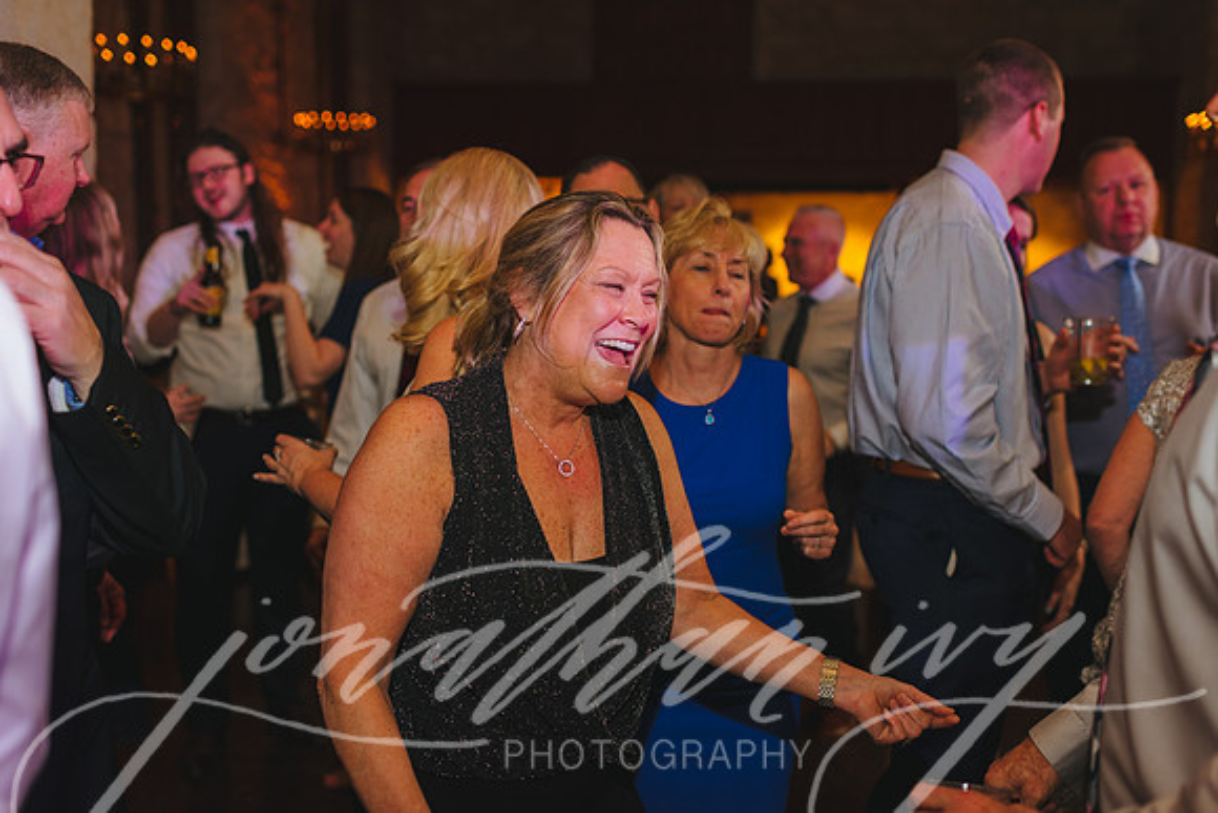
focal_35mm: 35
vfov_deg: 37.9
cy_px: 406
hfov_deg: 54.4
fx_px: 1184
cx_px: 609
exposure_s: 1/200
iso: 800
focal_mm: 35
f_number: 2.5
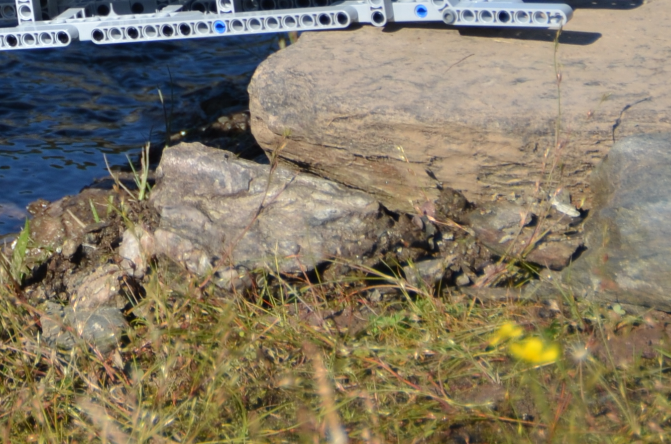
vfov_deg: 1.5
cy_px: -303
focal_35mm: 932
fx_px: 17336
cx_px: -304
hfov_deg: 2.2
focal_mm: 170
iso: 100
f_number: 5.6
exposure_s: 1/640
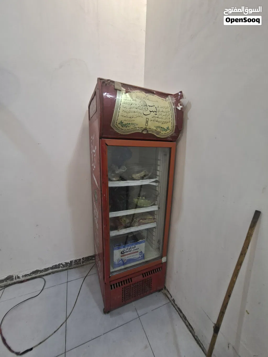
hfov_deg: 89.9
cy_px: 178
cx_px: 134
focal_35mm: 13
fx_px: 134
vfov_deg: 106.2
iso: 80
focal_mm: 1.74
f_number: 2.2
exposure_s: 1/40
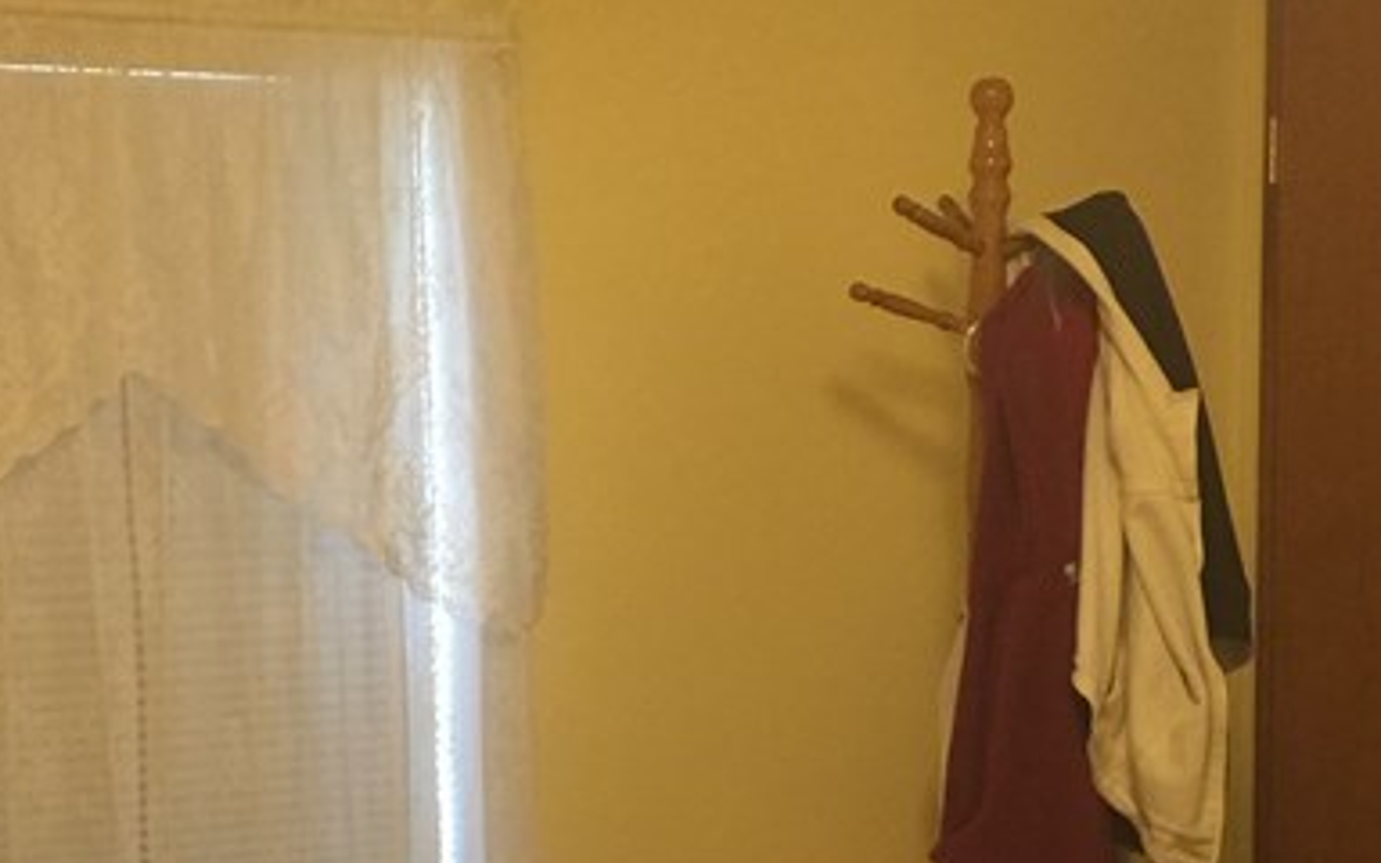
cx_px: 895
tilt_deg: -10.9
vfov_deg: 15.5
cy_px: 964
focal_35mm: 82
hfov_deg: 25.1
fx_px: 3086
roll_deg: -0.5
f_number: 2.2
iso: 125
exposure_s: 1/15
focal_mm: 4.15
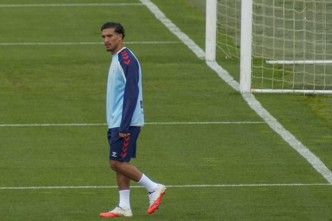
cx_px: 138
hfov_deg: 3.5
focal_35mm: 596
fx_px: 5495
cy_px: 123
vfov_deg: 2.3
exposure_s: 1/500
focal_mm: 300
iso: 500
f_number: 5.6
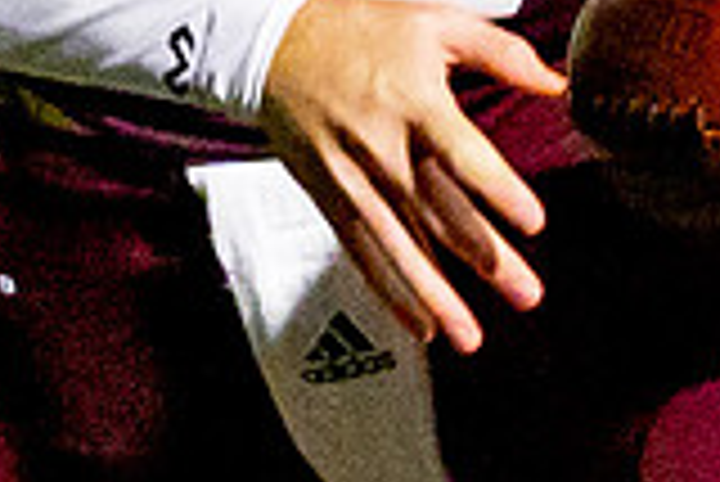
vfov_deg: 0.5
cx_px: 329
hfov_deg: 0.7
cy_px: -95
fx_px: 55209
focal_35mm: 2758
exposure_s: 1/1000
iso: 2000
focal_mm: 200
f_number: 2.8
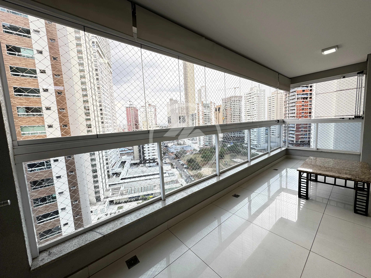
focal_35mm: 14
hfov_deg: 102.1
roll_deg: +3.4
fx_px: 150
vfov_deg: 85.7
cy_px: 139
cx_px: 186
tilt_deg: -6.8
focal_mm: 2.22
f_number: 2.2
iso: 50
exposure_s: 1/99
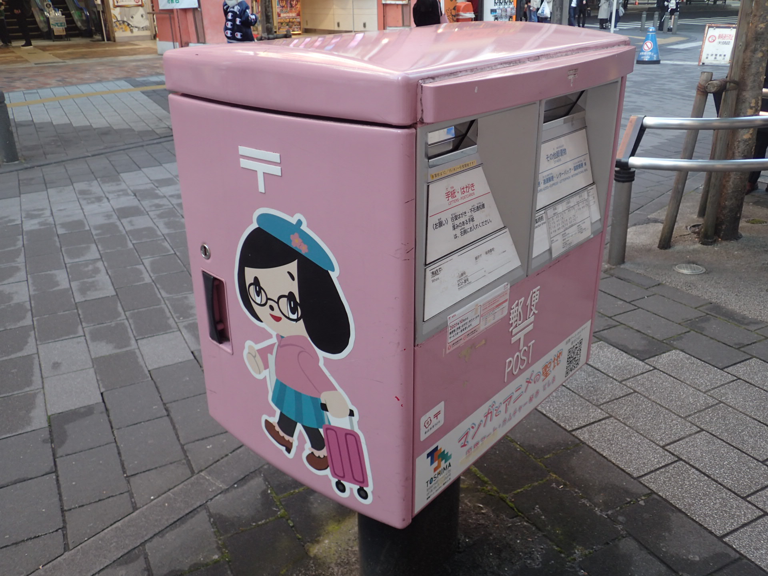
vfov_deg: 46.8
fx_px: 666
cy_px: 288
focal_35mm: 30
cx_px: 384
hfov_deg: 60.0
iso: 100
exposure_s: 1/100
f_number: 2.3
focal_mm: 5.5
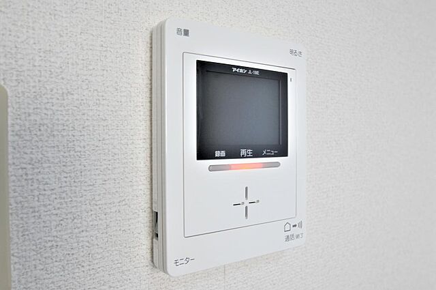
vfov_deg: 47.8
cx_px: 218
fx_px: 327
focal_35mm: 27
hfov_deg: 67.4
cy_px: 145
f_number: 4
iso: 125
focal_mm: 18
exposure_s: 1/30
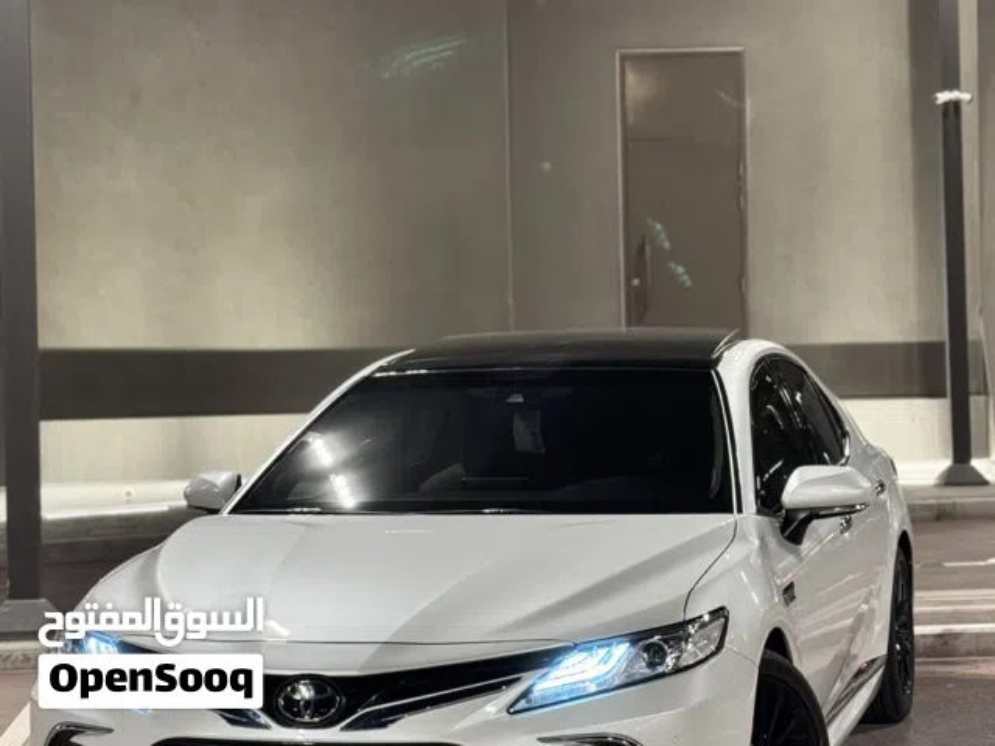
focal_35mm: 37
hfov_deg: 50.1
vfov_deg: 38.7
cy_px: 373
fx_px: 1064
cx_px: 498
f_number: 1.78
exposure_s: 1/50
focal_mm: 6.76
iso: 160
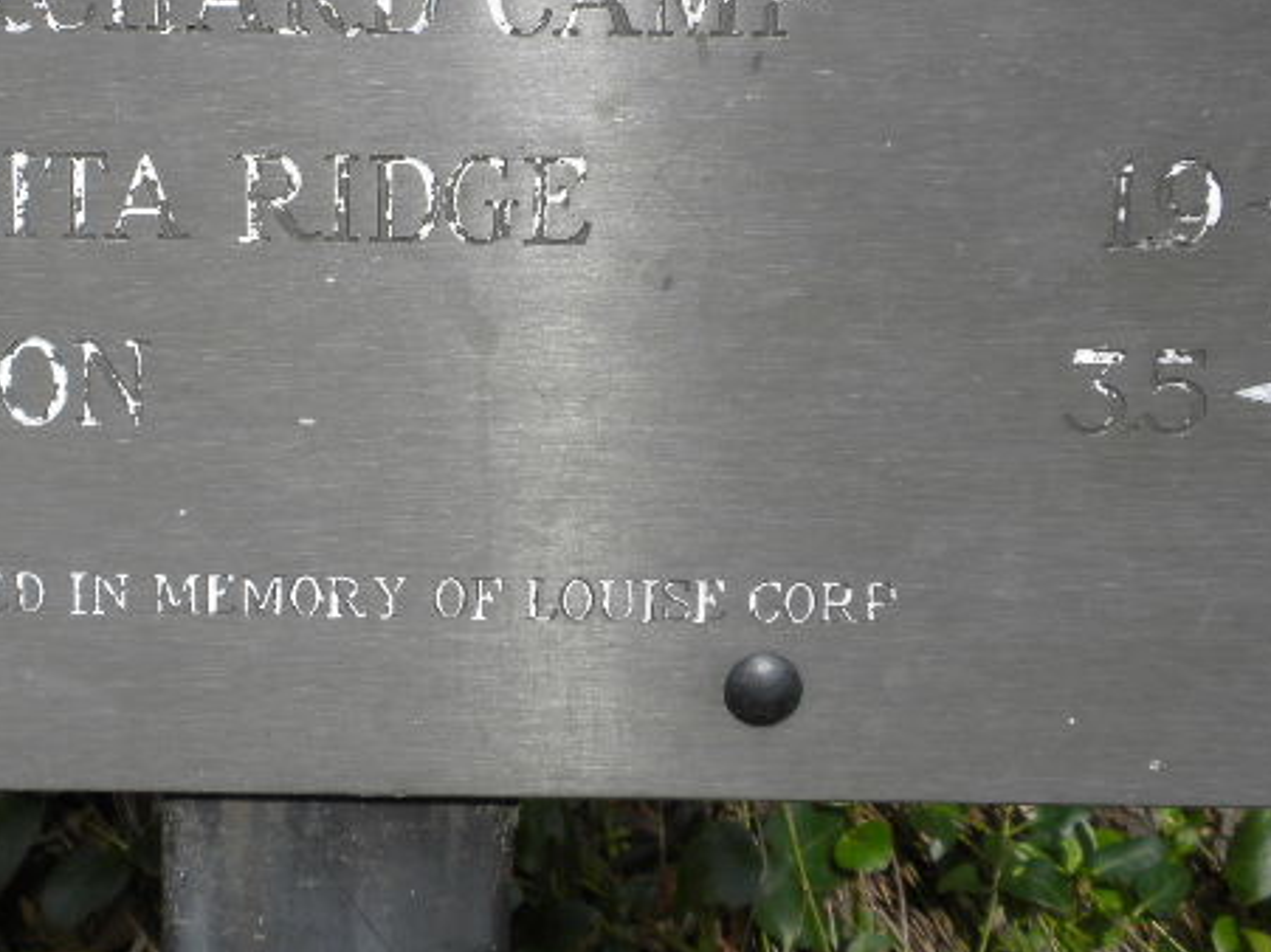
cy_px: 317
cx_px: 400
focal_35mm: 64
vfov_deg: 22.8
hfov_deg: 30.0
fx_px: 2349
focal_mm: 6.6
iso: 64
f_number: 3.5
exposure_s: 1/132
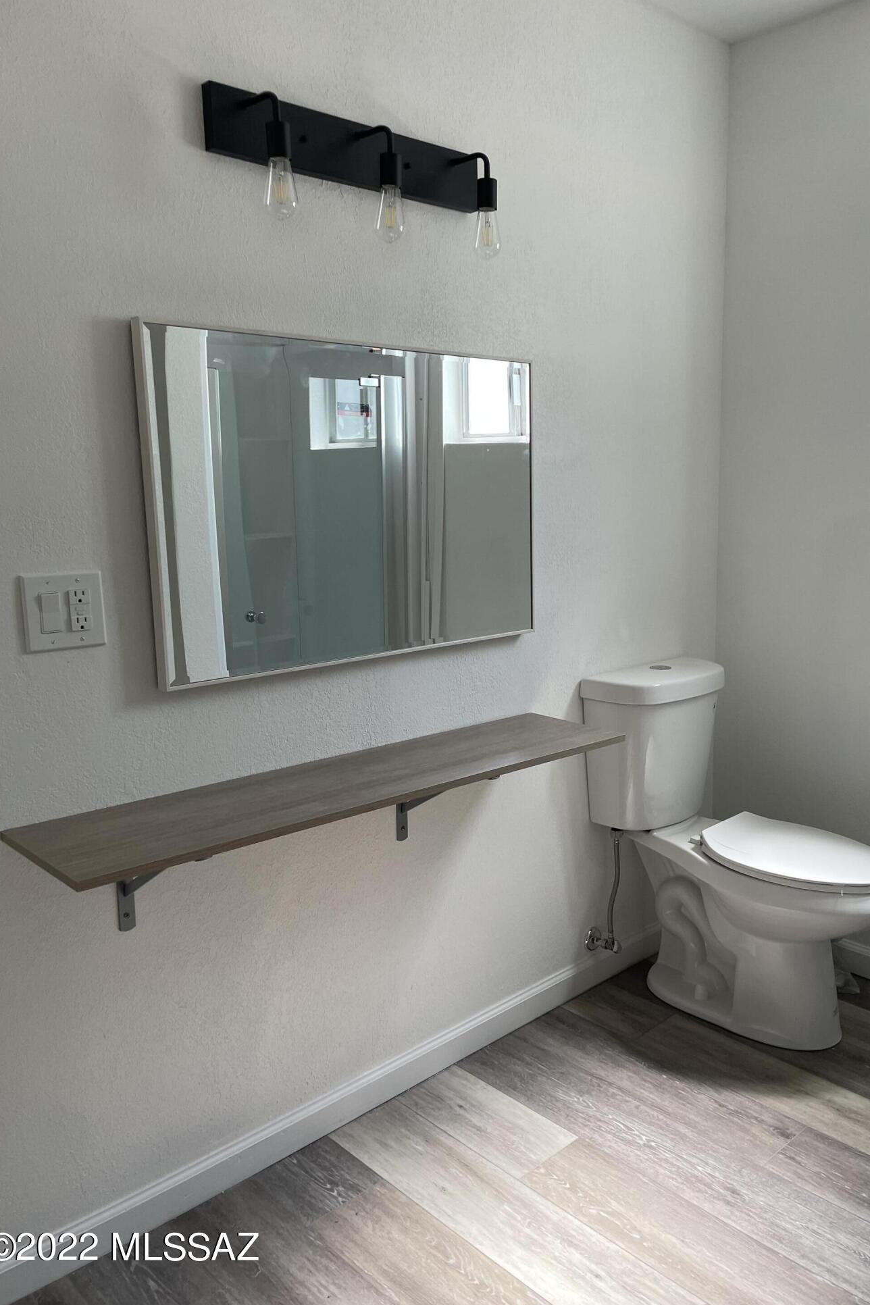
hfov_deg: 46.3
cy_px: 634
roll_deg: +1.6
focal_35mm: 28
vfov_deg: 65.5
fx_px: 1015
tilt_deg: -8.7
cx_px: 490
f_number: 1.6
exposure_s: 1/121
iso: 64
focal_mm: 4.2
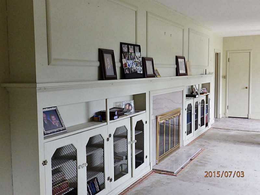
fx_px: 285
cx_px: 130
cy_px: 98
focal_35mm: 38
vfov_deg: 37.7
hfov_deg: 49.0
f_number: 4
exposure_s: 1/40
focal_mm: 6.8
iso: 400
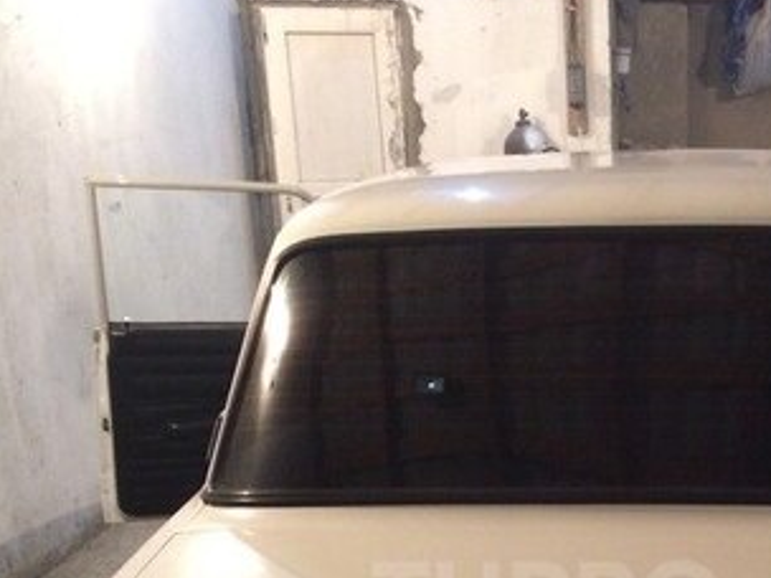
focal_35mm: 63
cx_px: 632
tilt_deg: -19.5
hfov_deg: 29.9
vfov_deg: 22.3
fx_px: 1403
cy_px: 600
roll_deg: +1.9
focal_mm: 4.15
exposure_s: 1/25
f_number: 2.2
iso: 320
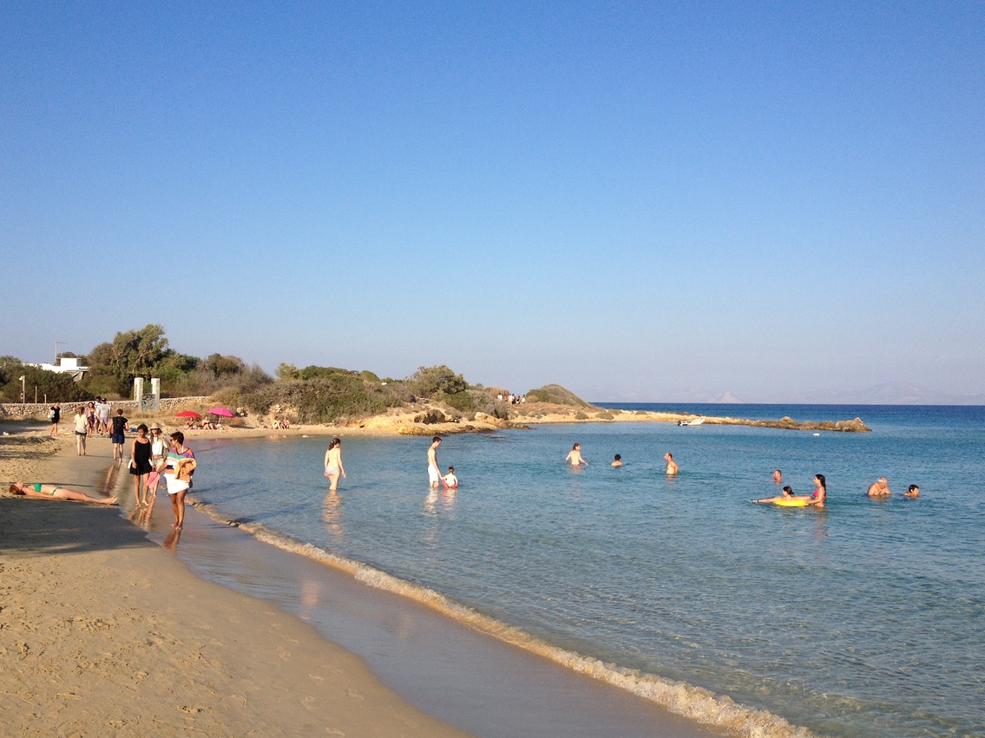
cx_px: 484
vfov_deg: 38.7
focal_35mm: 37
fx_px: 1053
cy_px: 356
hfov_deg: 50.1
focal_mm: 4.28
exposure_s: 1/1842
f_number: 2.4
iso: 50
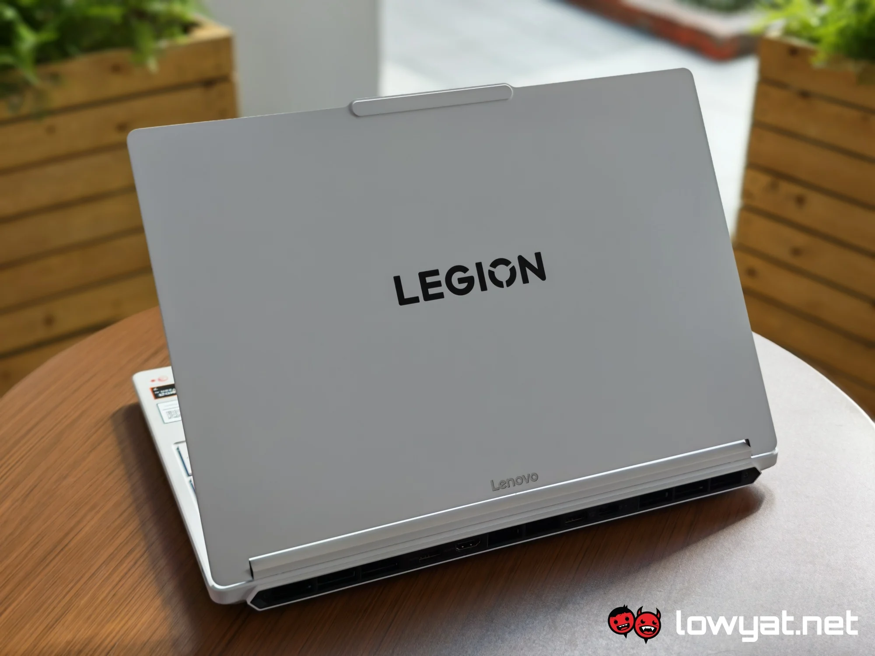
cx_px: 438
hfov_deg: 41.2
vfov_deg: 31.5
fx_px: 1163
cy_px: 328
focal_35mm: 46
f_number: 2.8
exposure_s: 1/100
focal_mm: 5.4
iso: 50
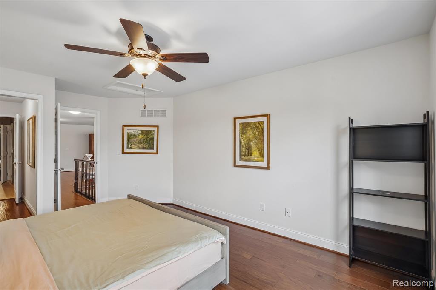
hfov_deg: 96.8
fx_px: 194
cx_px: 218
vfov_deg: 73.7
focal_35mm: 16
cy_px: 145
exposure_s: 1/13
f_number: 8
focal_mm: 16
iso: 400
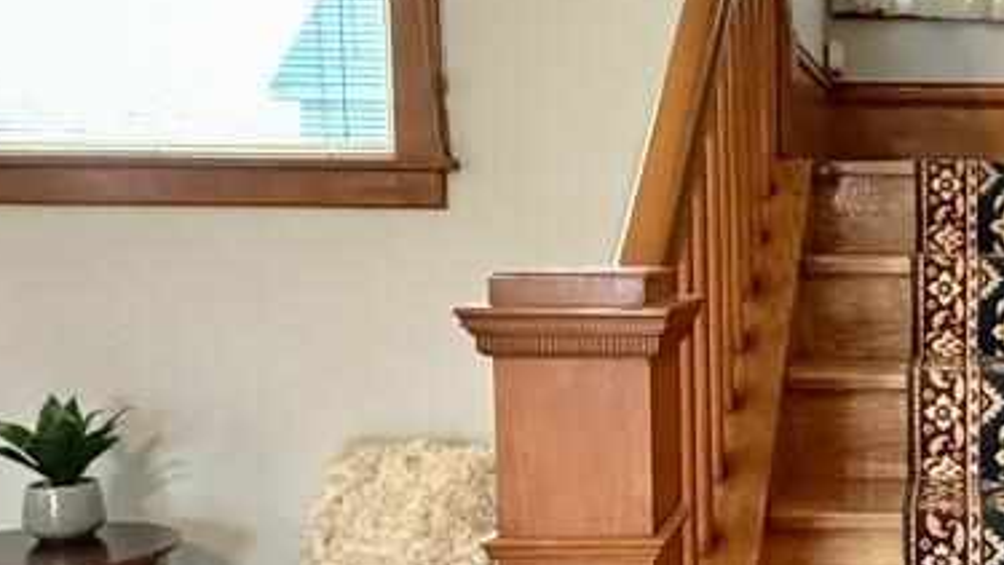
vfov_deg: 23.0
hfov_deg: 35.6
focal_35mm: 52
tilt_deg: -6.4
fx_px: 1384
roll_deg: -0.3
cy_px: 367
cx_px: 1028
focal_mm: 2.22
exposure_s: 1/60
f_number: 2.2
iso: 1000
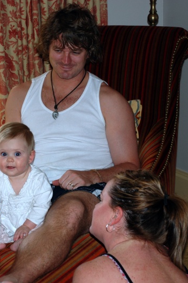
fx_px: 784
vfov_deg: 20.4
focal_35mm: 100
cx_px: 83
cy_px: 141
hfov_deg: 13.7
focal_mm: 44
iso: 200
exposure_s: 1/60
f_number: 4.8
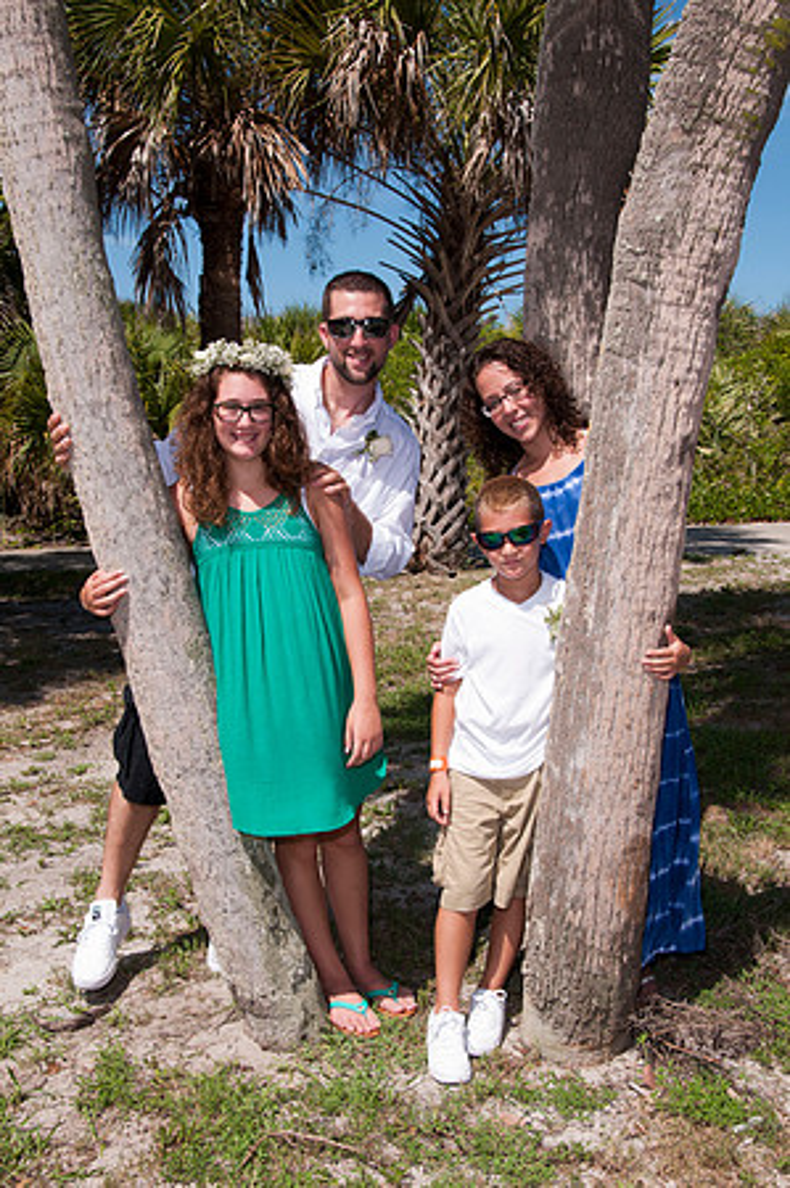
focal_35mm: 42
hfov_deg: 31.8
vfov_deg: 46.4
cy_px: 594
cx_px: 395
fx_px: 1386
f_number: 10
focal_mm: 28
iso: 100
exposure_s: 1/250
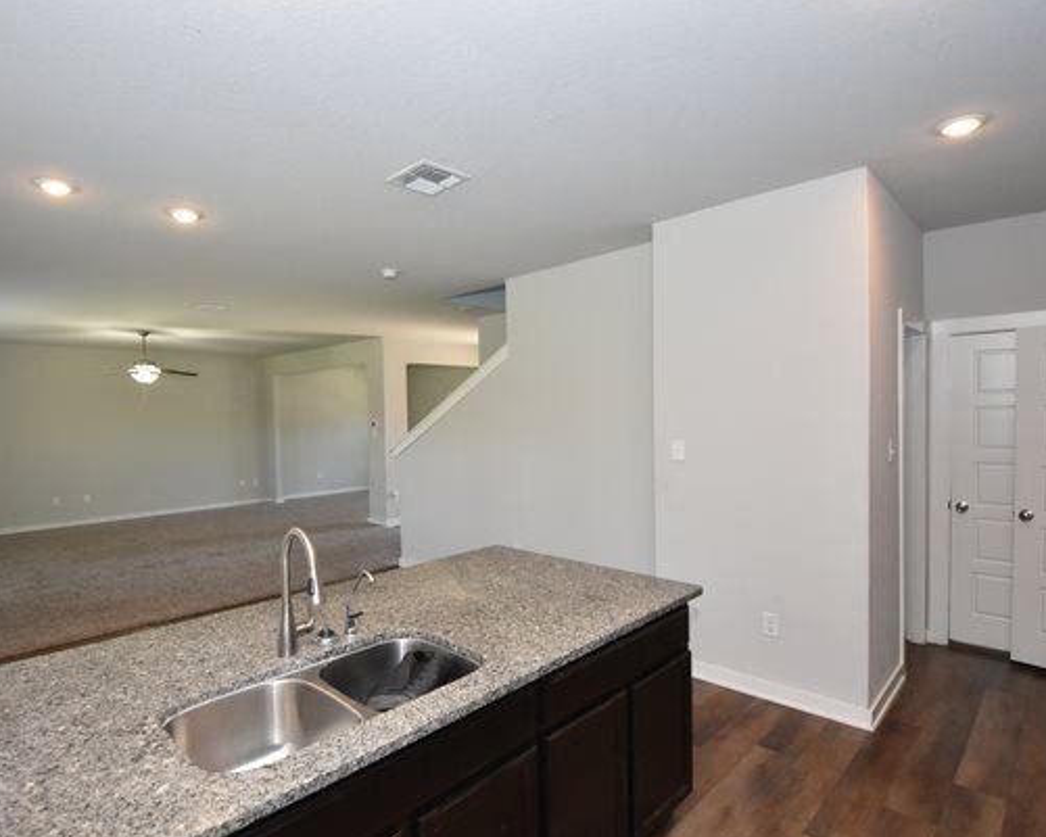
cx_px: 451
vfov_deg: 73.8
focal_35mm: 18
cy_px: 423
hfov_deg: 85.9
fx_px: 557
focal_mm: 10
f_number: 4
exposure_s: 1/125
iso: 800
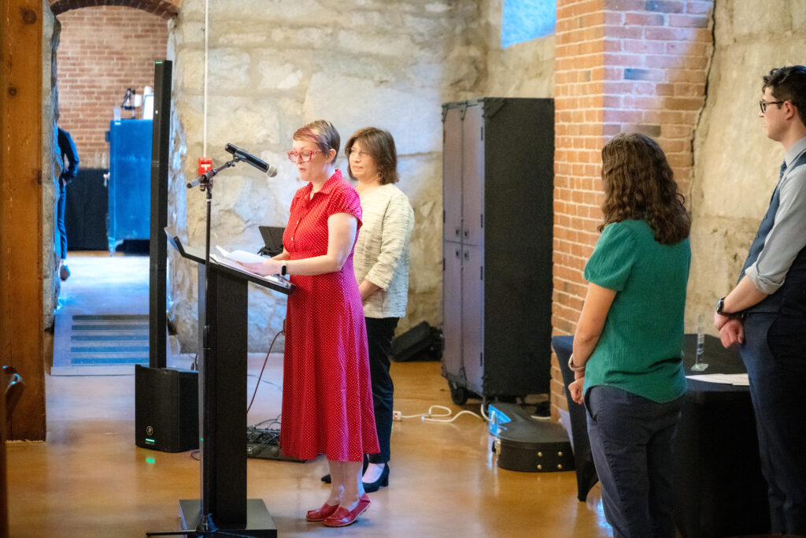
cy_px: 269
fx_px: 1567
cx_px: 403
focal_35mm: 70
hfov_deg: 28.8
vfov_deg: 19.5
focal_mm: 70
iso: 12800
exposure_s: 1/100
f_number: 3.2
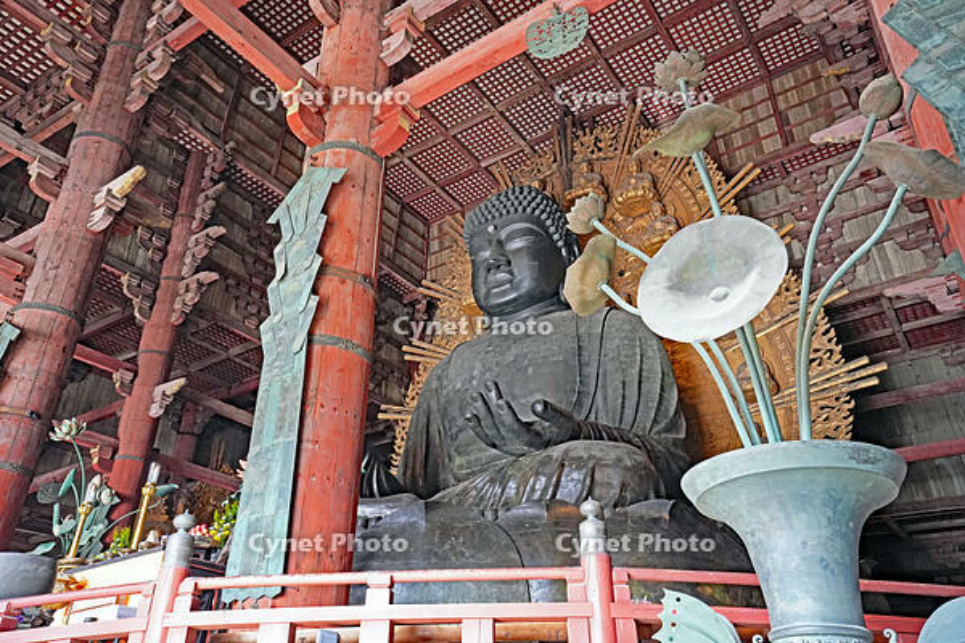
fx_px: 804
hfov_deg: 61.9
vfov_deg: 43.6
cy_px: 322
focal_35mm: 30
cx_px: 482
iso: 3200
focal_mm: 30
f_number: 7.1
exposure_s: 1/50
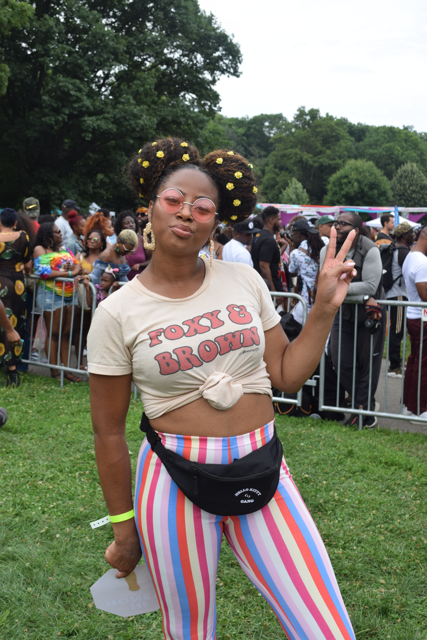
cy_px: 320
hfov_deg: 31.9
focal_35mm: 42
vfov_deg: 46.4
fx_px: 747
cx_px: 214
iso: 220
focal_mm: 28
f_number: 8
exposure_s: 1/250
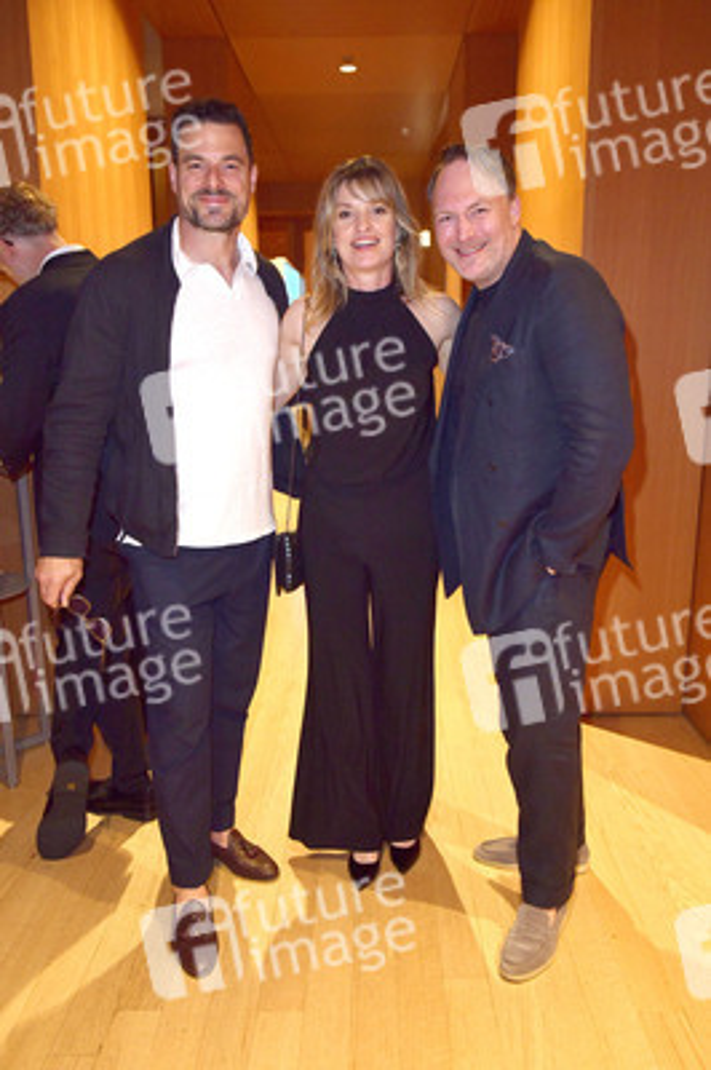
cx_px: 356
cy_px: 535
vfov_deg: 63.7
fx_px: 861
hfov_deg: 44.9
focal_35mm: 29
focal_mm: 29
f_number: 5.6
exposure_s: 1/200
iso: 1250
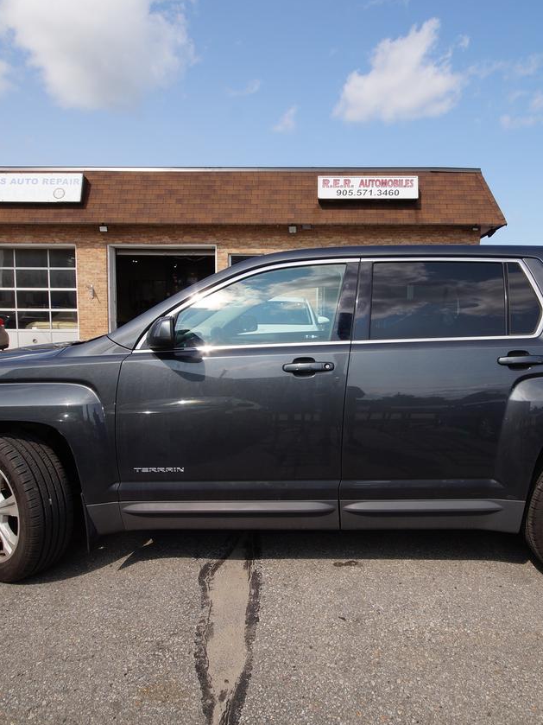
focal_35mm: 22
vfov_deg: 76.4
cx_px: 329
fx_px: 460
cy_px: 365
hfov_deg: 60.5
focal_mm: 10
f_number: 10
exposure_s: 1/160
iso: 100
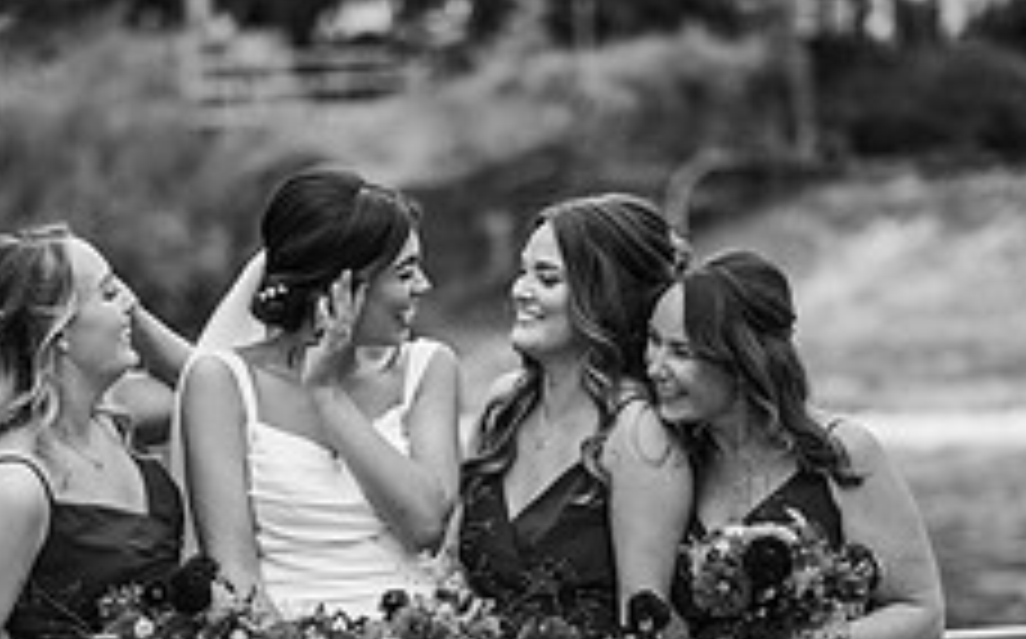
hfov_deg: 12.3
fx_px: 4777
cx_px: 394
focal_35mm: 171
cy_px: 752
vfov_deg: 7.6
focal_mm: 85
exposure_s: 1/1000
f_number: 2.2
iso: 100
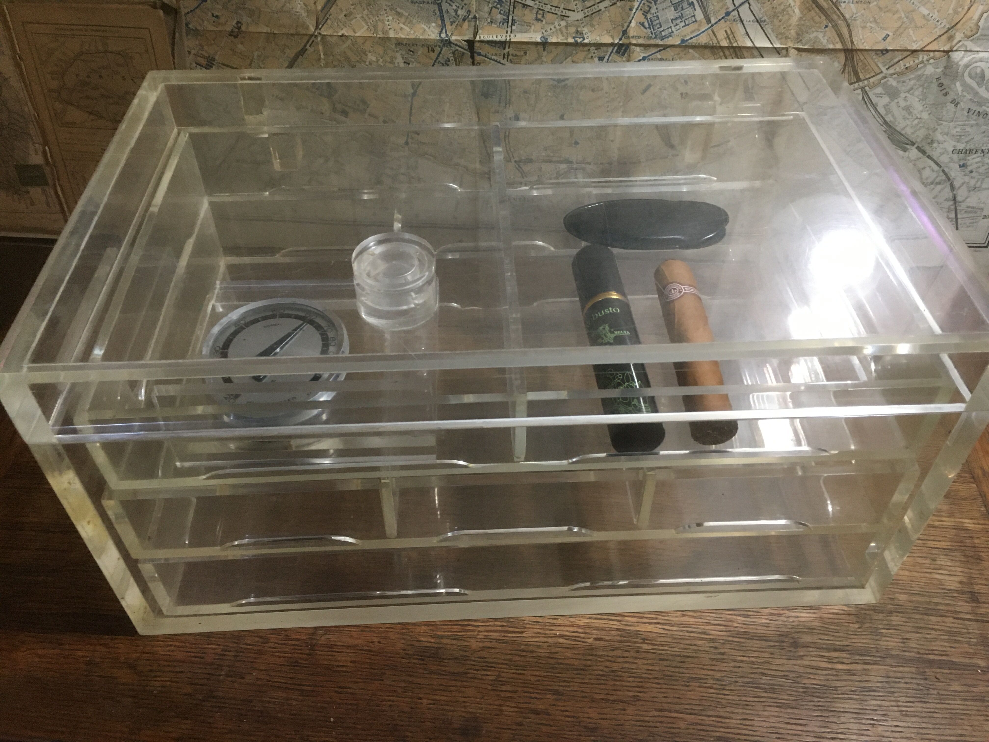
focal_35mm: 29
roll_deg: +0.8
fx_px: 829
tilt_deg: -43.3
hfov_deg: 61.7
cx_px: 494
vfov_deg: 48.2
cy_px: 371
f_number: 2.2
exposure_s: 1/20
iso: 200
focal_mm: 4.15
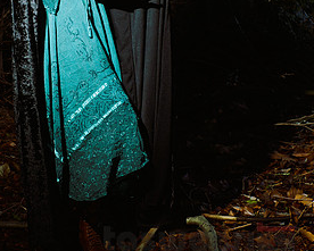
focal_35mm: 55
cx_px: 148
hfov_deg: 34.1
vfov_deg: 26.7
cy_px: 24
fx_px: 511
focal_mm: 24
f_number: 5.6
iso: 200
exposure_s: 1/100
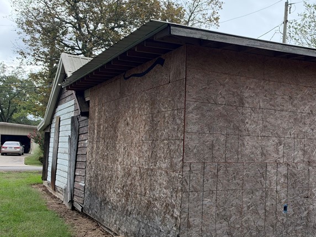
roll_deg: -1.6
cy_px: 135
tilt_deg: +2.8
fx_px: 393
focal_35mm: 43
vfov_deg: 33.5
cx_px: 265
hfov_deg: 41.4
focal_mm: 6.93
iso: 100
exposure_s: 1/1642
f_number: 1.8
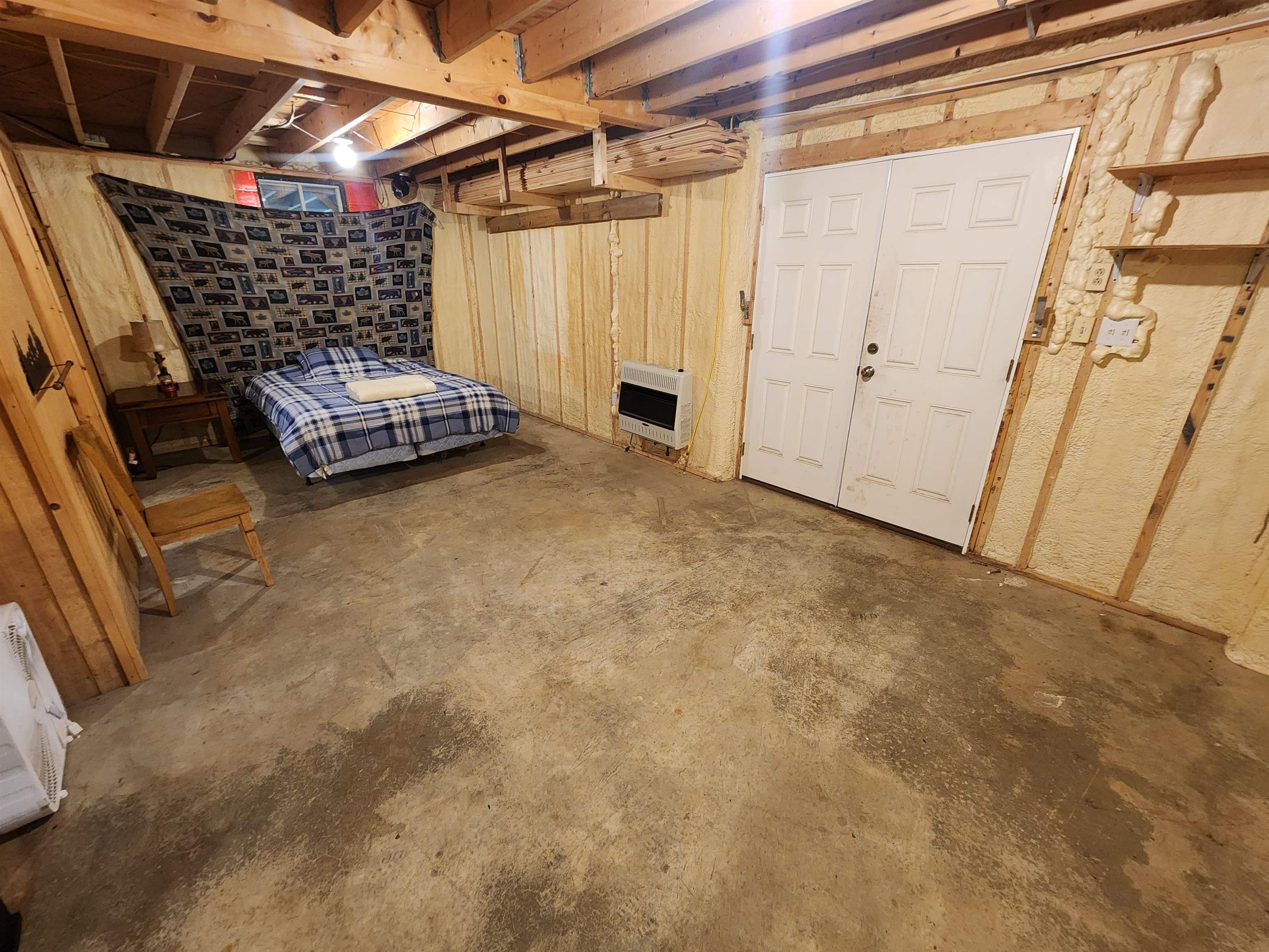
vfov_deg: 89.9
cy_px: 476
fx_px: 477
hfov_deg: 106.2
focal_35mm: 13
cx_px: 634
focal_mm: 2.2
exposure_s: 1/30
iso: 500
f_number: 2.2
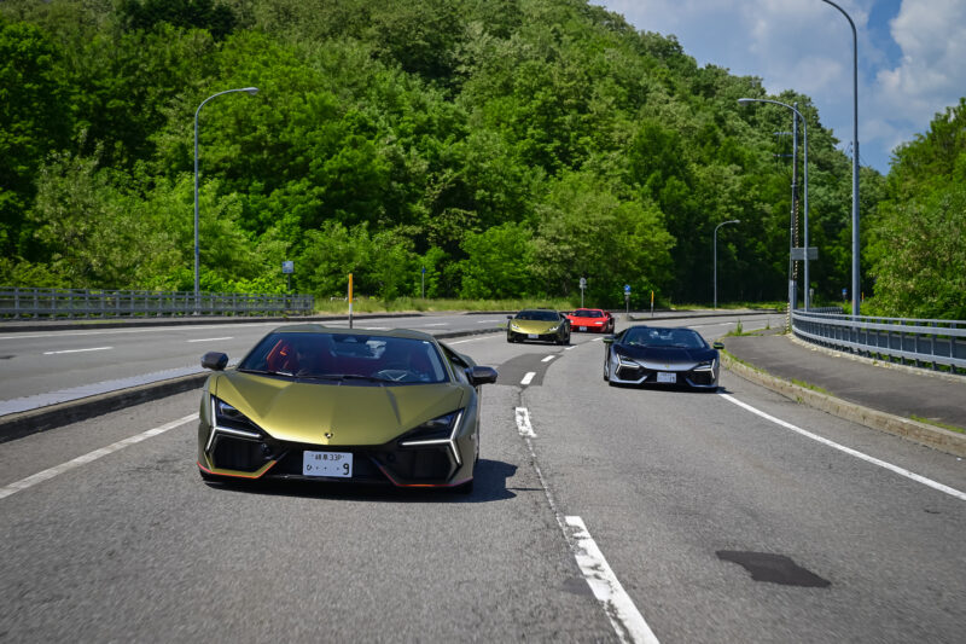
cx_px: 483
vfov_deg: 20.9
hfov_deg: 31.0
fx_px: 1744
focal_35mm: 65
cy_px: 322
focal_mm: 65
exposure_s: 1/250
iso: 250
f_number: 7.1
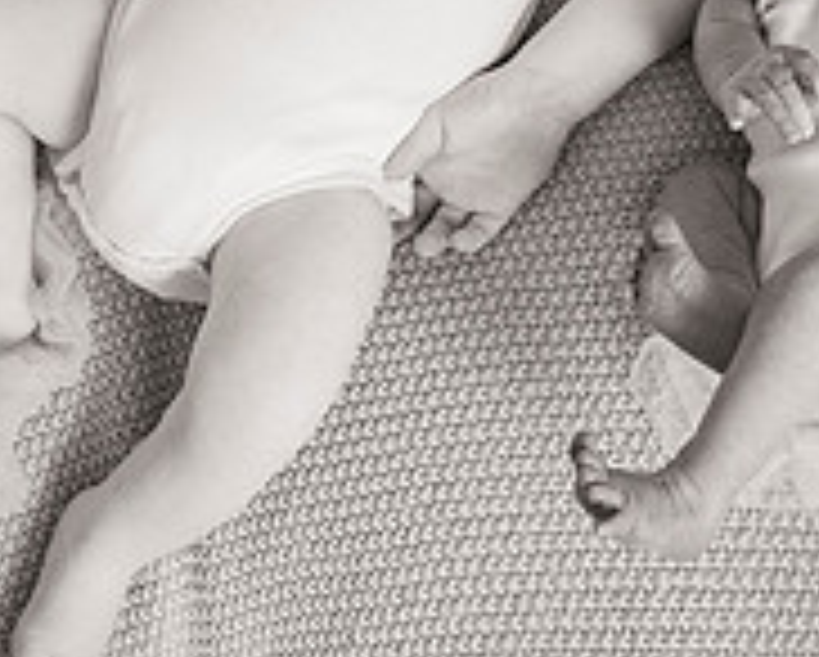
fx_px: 2378
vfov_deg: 15.2
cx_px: 644
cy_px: -143
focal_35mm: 98
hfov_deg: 19.4
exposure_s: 1/125
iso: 200
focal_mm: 32
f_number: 3.5
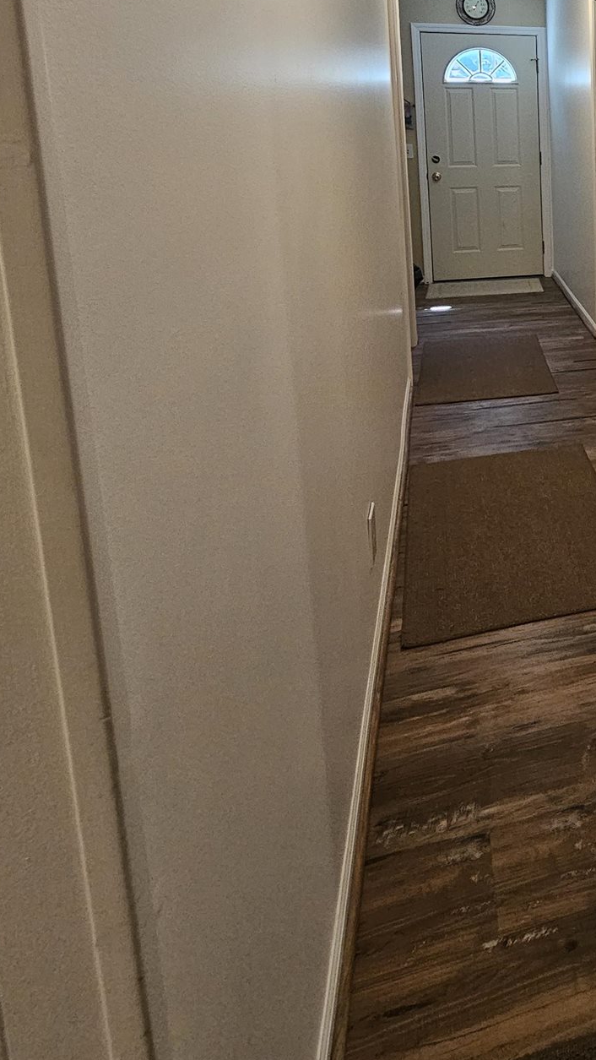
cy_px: 231
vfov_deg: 66.1
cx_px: 693
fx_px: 730
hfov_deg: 35.9
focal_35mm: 26
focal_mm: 2.2
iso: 320
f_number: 2.2
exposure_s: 1/60
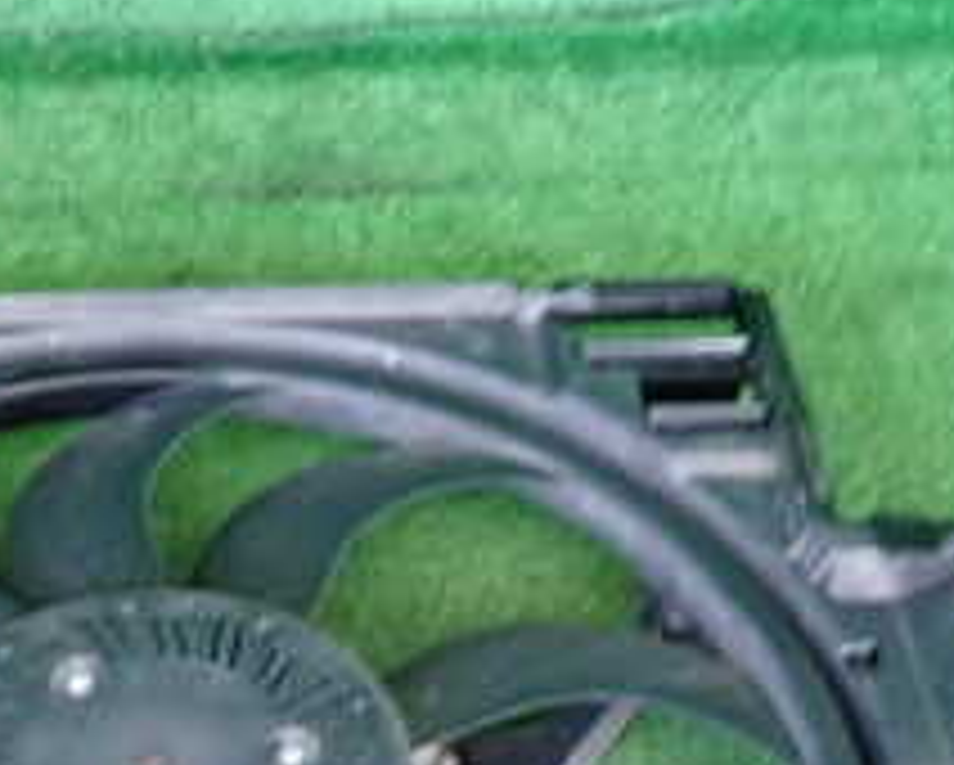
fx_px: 1950
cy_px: 940
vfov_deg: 20.6
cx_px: 212
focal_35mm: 69
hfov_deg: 27.0
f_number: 2
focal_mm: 4.5
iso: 500
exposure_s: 1/30
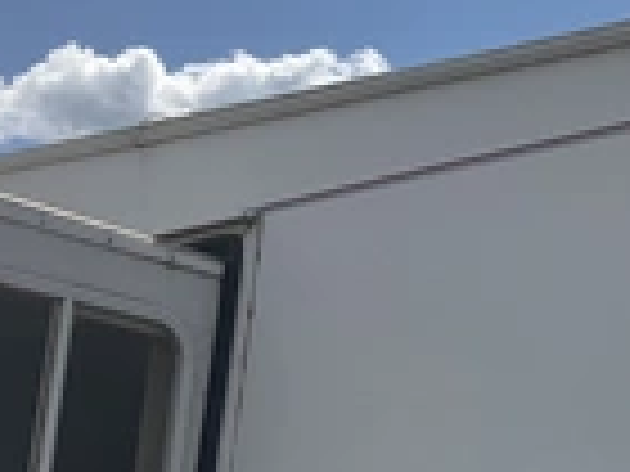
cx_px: 770
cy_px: 328
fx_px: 1511
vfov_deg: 17.7
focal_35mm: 83
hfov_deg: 21.7
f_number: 1.8
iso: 25
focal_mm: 3
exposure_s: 1/2427
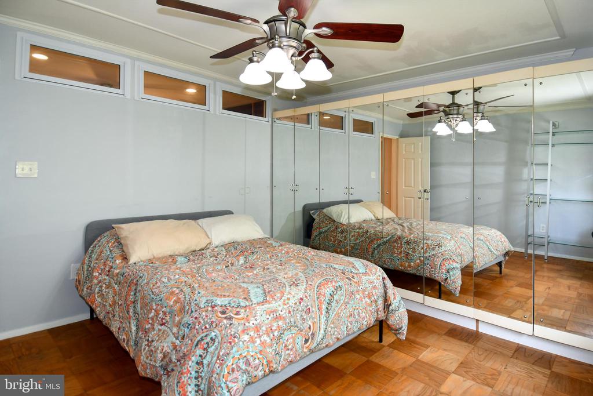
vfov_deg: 67.4
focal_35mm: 18
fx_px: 297
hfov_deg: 90.0
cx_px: 296
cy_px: 198
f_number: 4
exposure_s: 1/60
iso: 250
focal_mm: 12
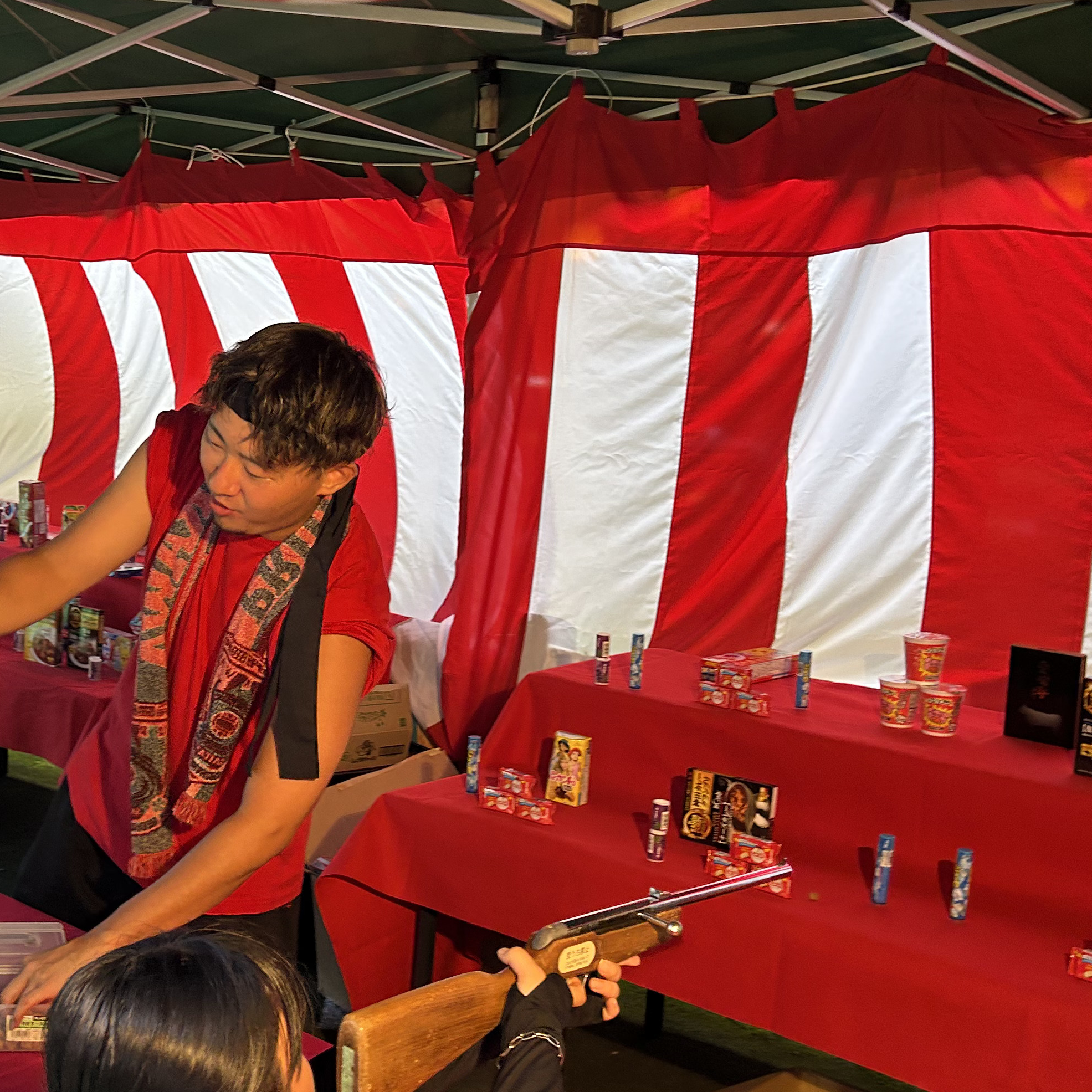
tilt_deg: -9.0
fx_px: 1677
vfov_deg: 35.9
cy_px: 667
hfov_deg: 35.4
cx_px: 291
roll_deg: -3.1
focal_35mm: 47
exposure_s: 1/100
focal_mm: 5.7
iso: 100
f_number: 1.5
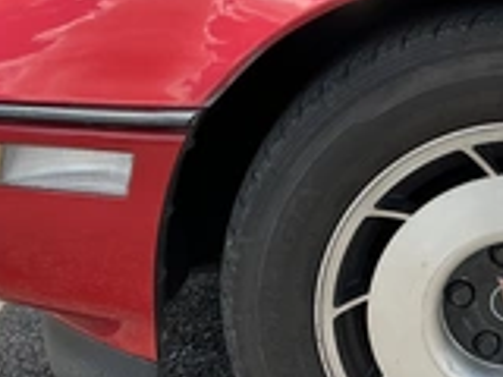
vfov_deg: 20.8
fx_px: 1017
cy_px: 286
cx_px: 484
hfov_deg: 26.5
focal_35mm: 70
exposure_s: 1/635
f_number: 1.8
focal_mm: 3
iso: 25
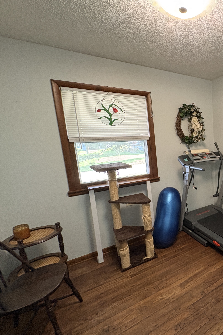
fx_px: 186
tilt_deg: -9.7
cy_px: 168
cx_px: 221
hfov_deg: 50.6
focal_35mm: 20
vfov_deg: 84.0
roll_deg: +2.6
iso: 250
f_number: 2.2
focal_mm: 2.22
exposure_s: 1/60
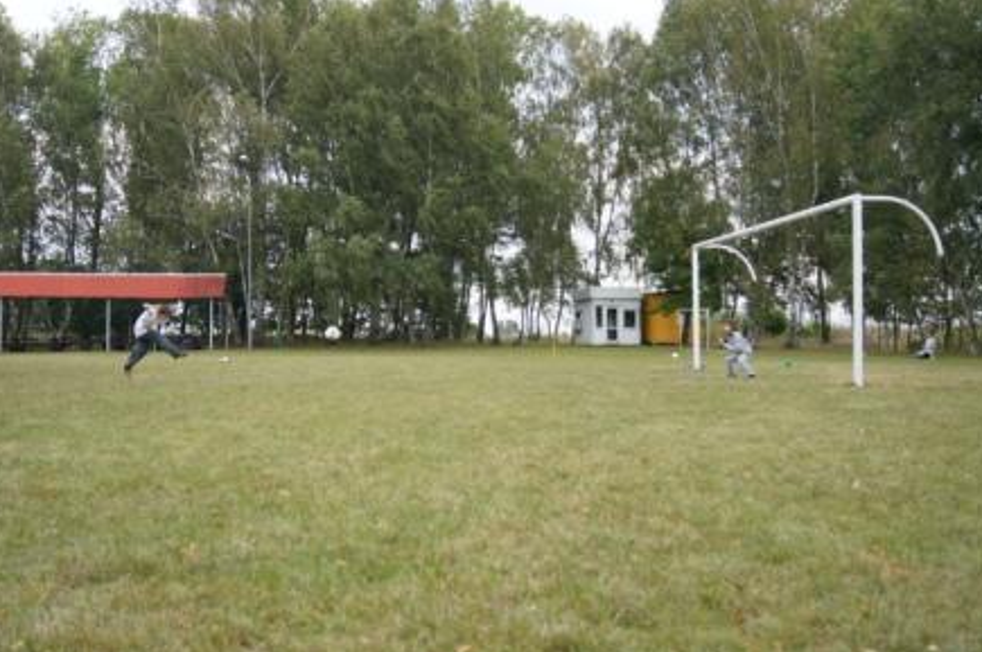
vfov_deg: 38.8
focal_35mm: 34
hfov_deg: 55.8
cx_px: 490
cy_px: 332
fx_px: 926
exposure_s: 1/2000
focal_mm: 22
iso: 800
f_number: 4
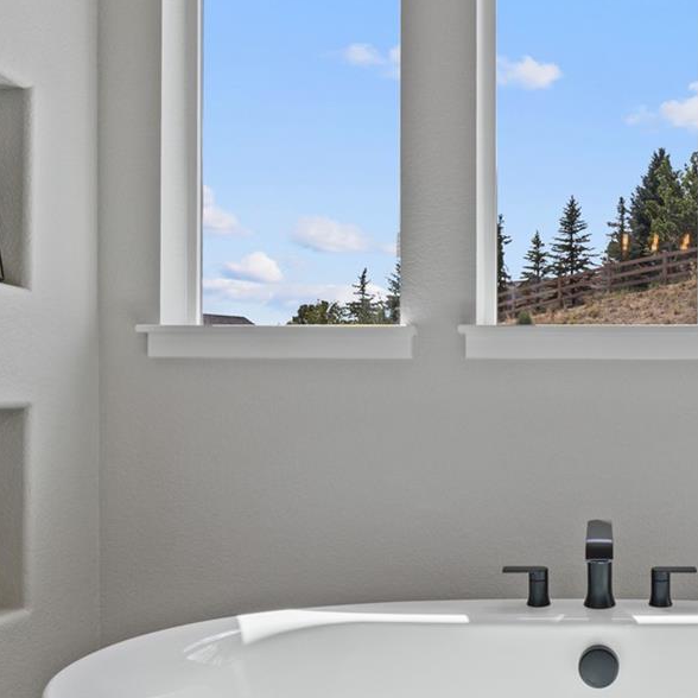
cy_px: 419
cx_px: 602
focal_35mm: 39
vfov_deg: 43.1
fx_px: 878
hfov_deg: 40.7
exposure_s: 1/50
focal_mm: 11.1
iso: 250
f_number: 8
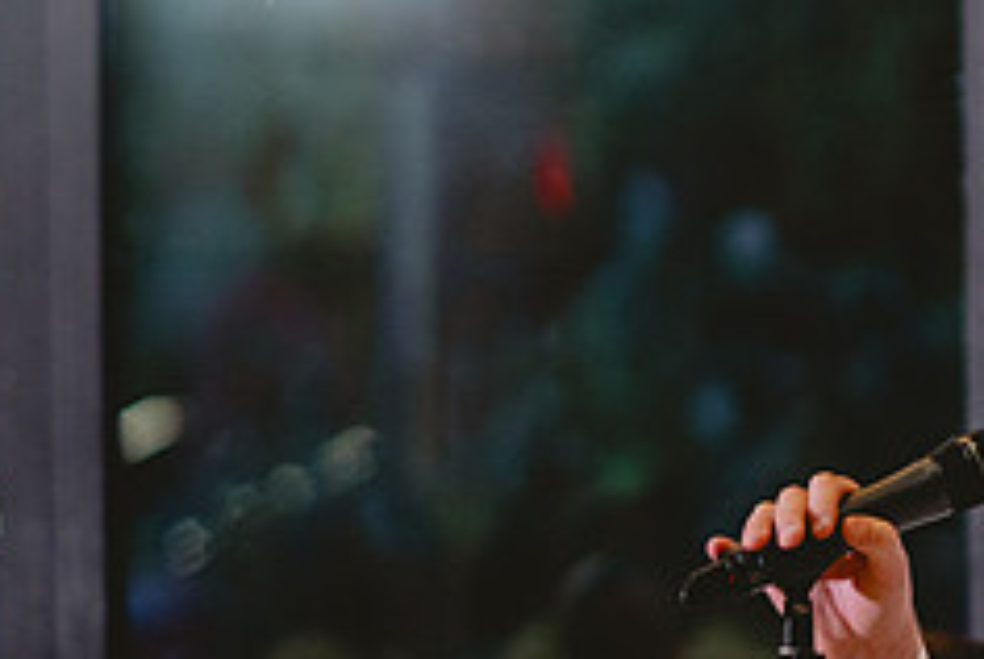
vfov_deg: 4.4
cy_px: 669
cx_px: 926
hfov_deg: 6.6
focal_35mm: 312
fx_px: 8538
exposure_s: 1/160
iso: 500
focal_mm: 85
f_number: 2
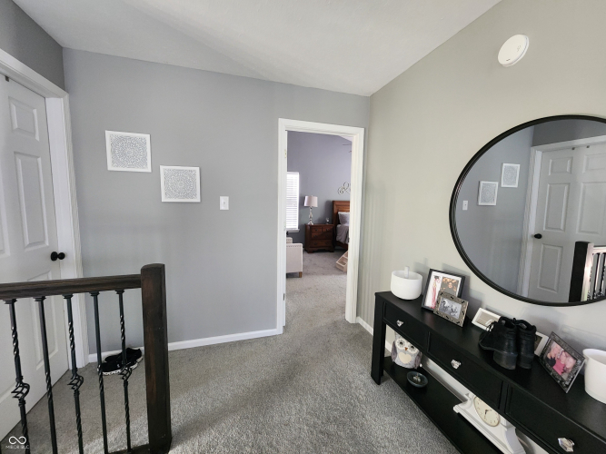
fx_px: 228
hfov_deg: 106.2
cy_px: 227
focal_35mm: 13
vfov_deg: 89.9
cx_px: 303
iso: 500
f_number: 2.2
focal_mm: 2.2
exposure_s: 1/30
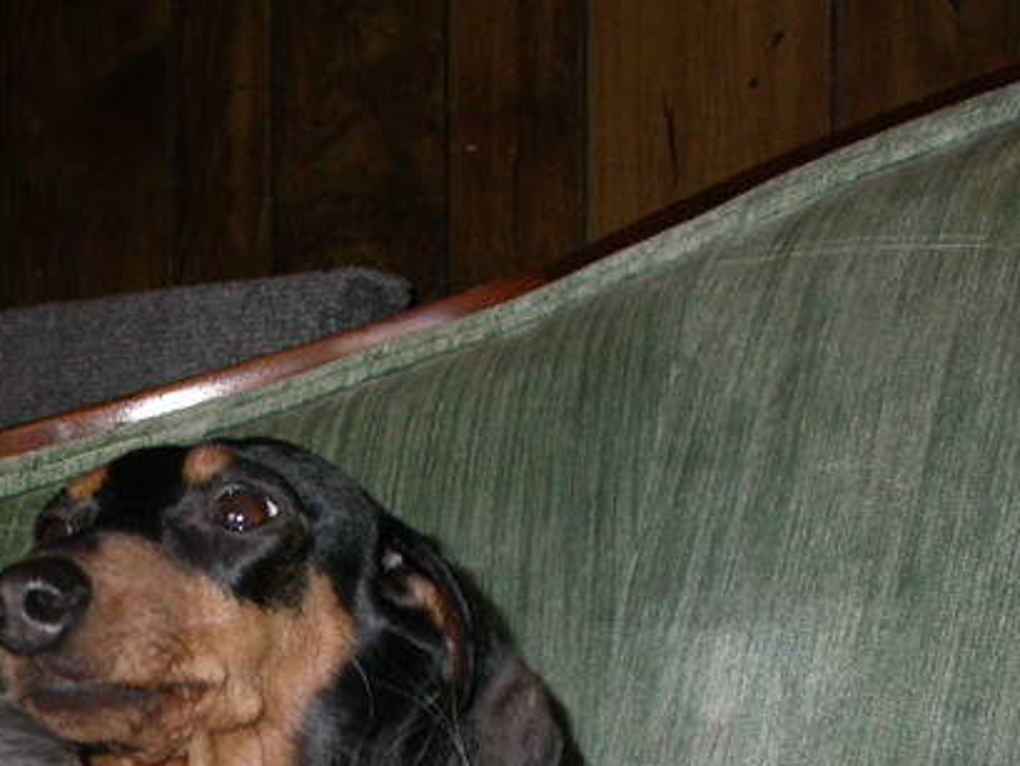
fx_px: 2299
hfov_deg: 24.1
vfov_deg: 18.5
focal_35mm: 78
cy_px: 724
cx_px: 32
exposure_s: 1/60
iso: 100
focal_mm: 7.85
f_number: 2.6
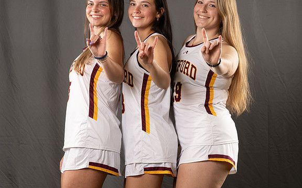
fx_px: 1308
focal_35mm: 159
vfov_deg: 8.2
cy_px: 79
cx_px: 154
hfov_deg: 13.2
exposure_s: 1/160
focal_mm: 115
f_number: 6.3
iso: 125
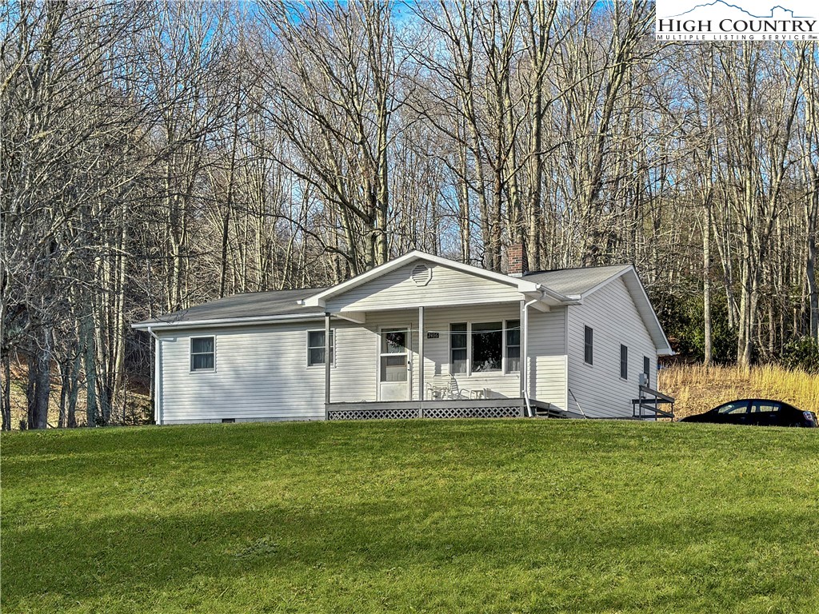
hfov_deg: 39.7
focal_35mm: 48
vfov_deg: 30.3
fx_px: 1136
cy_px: 307
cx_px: 410
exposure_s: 1/2200
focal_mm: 6.86
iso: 80
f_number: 1.8
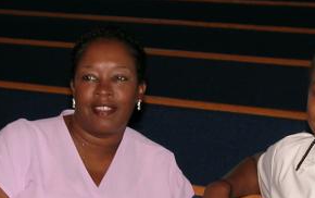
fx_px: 1255
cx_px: 152
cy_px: 186
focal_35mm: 146
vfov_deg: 9.0
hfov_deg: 14.3
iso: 50
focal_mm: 10.3
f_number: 4.3
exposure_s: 1/60.1
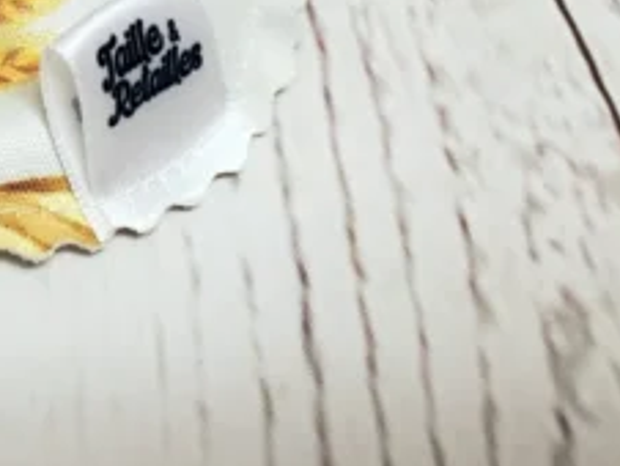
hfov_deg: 25.3
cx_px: -126
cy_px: -112
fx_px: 1237
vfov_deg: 19.9
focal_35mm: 69
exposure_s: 1/120
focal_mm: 4.3
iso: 250
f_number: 2.4
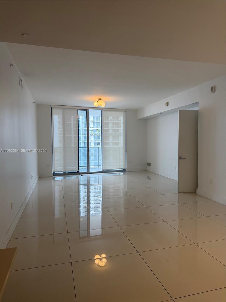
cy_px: 151
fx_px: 209
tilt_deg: -2.8
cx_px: 113
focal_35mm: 24
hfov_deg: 56.8
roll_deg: +0.7
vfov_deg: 71.6
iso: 160
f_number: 1.78
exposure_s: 1/177
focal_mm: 6.76
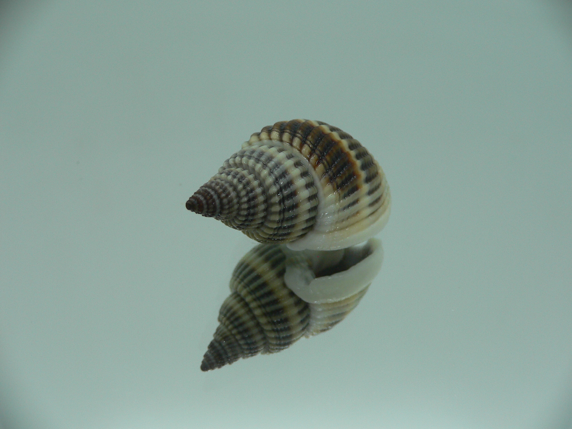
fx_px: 578
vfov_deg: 40.7
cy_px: 214
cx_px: 286
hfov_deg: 52.6
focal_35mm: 35
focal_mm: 4.6
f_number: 2.8
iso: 80
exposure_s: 1/60
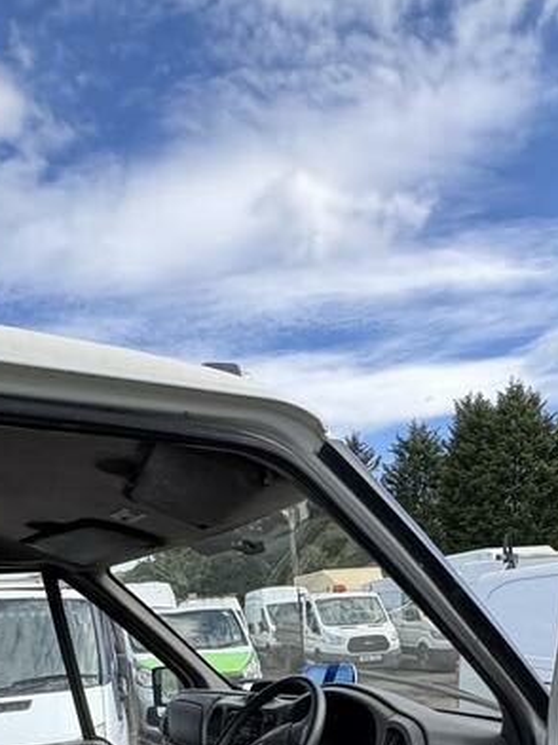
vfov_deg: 45.9
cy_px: 775
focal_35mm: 32
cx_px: 338
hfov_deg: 43.9
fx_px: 688
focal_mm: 2.22
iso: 64
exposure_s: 1/552
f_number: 2.2
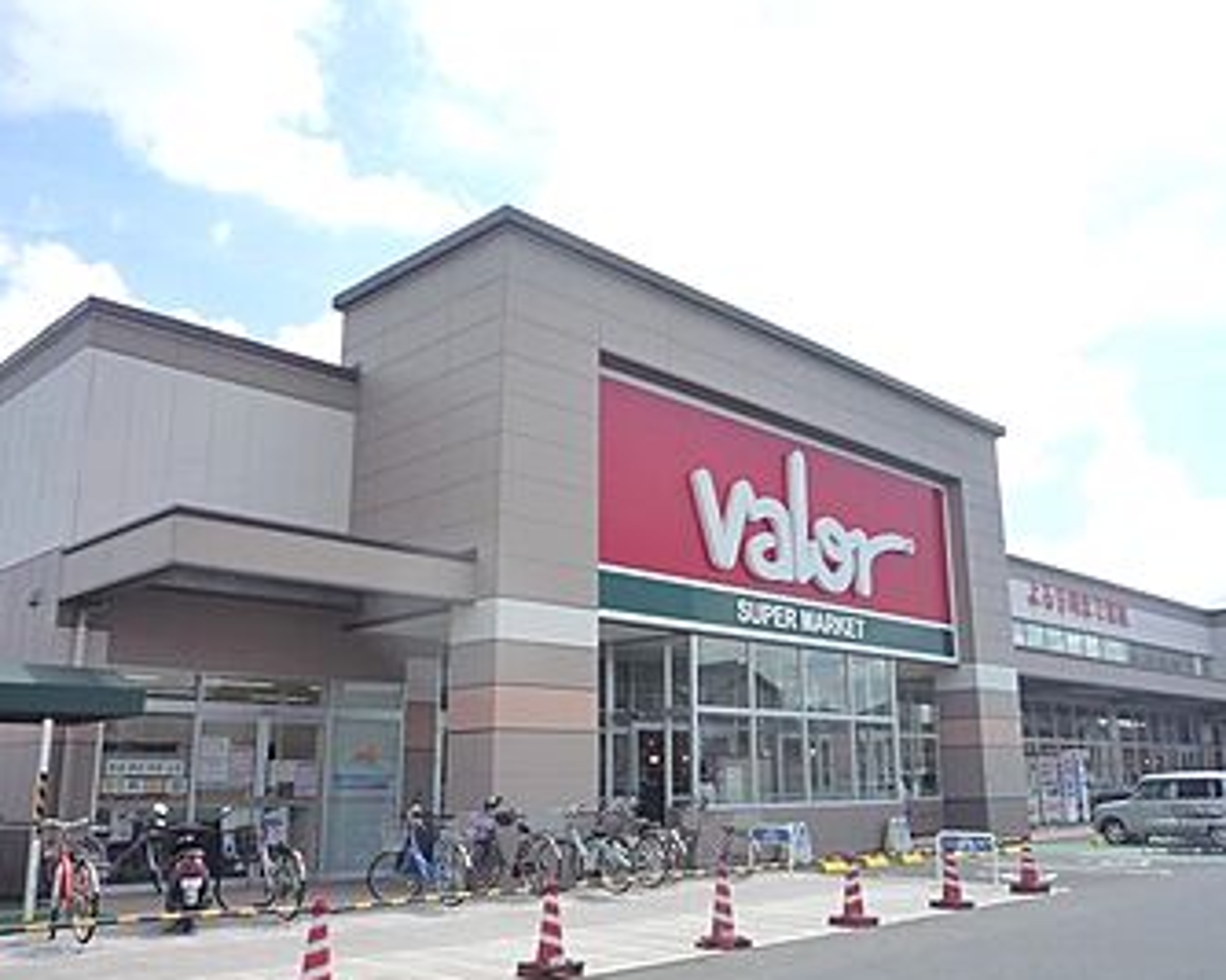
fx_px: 1125
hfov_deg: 57.0
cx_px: 690
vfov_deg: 47.1
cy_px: 496
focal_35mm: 31
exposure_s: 1/800
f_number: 4
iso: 160
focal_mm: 4.4
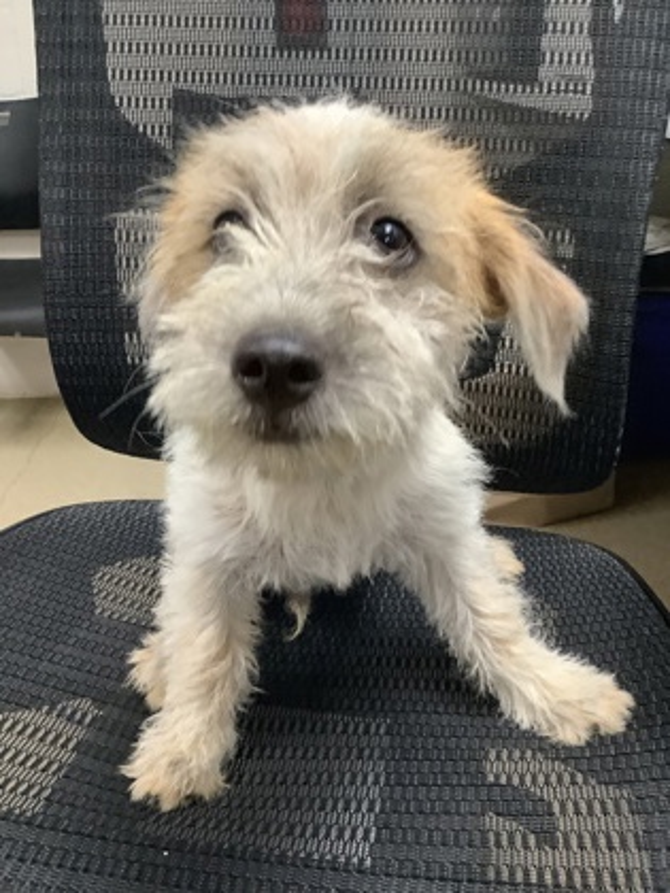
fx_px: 800
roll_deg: -0.7
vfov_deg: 58.4
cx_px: 335
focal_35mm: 31
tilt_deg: -23.2
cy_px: 446
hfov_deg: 45.4
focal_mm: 3.3
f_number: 2.4
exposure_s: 1/50
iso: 320
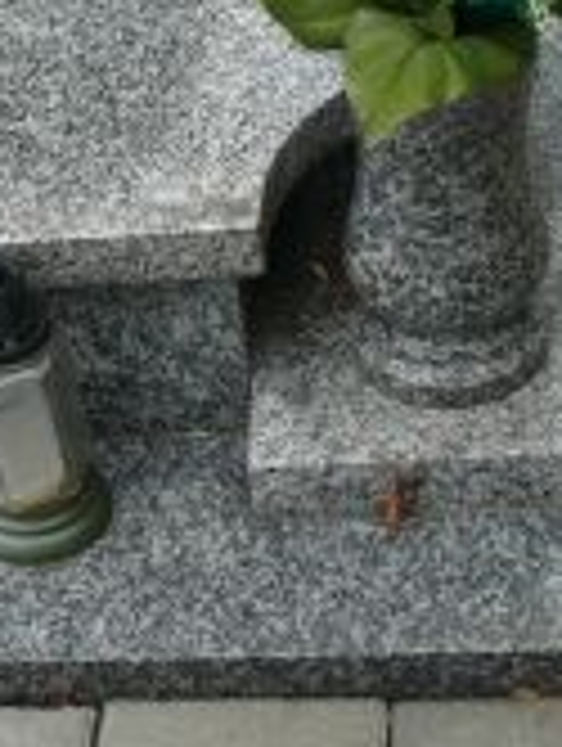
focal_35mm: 101
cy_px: 63
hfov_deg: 14.4
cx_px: -13
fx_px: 2181
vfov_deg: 19.1
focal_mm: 7.4
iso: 100
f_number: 4
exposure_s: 1/125
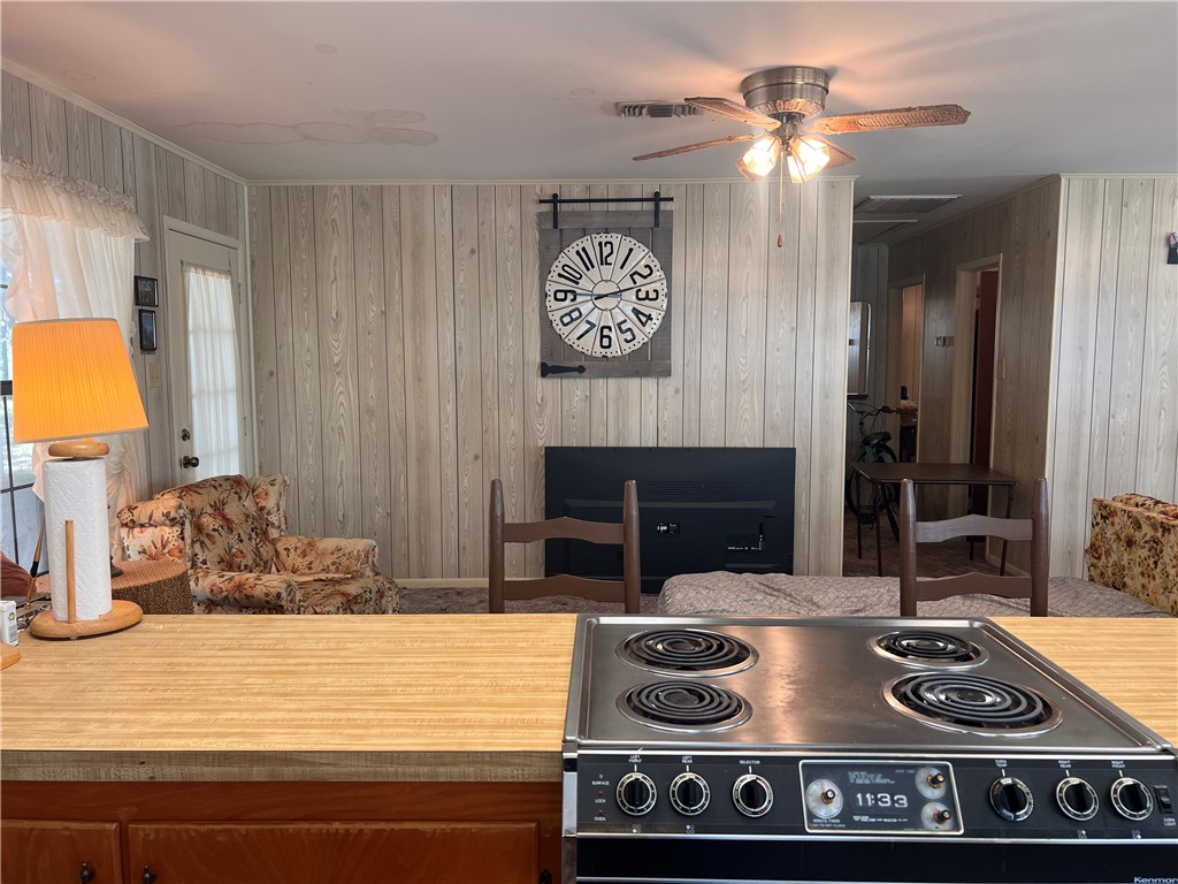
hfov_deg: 67.3
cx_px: 589
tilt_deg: -5.9
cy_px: 442
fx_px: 885
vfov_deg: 53.1
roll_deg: +0.3
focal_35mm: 26
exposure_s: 1/60
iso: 64
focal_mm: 5.7
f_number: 1.5
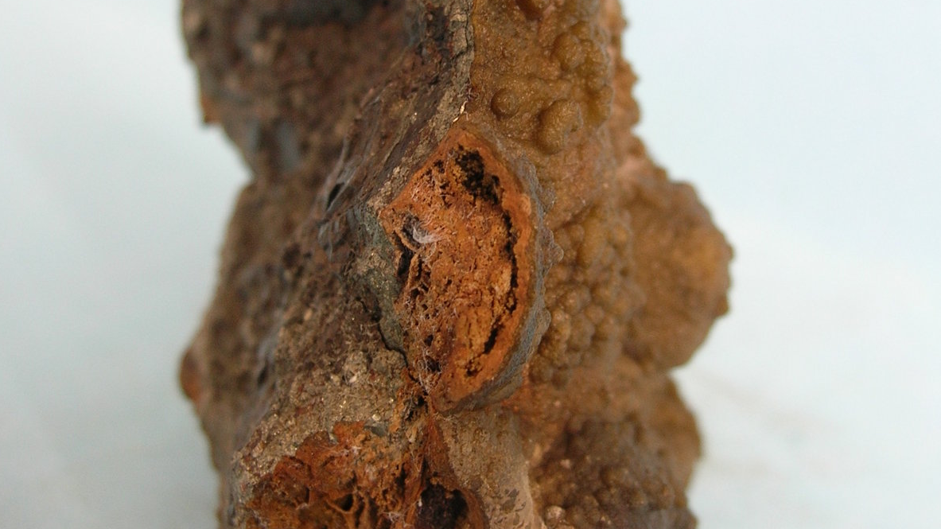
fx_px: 1322
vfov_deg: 22.5
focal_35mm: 53
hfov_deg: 39.2
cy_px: 179
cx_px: 467
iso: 50
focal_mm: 6
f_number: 2.7
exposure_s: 1/9.8
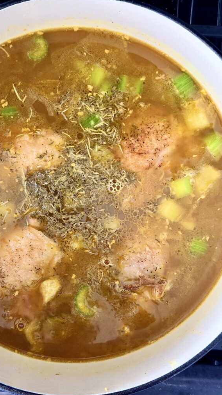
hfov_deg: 22.6
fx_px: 555
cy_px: 198
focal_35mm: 53
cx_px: 79
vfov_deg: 39.2
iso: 800
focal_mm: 6.76
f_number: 1.78
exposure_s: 1/29
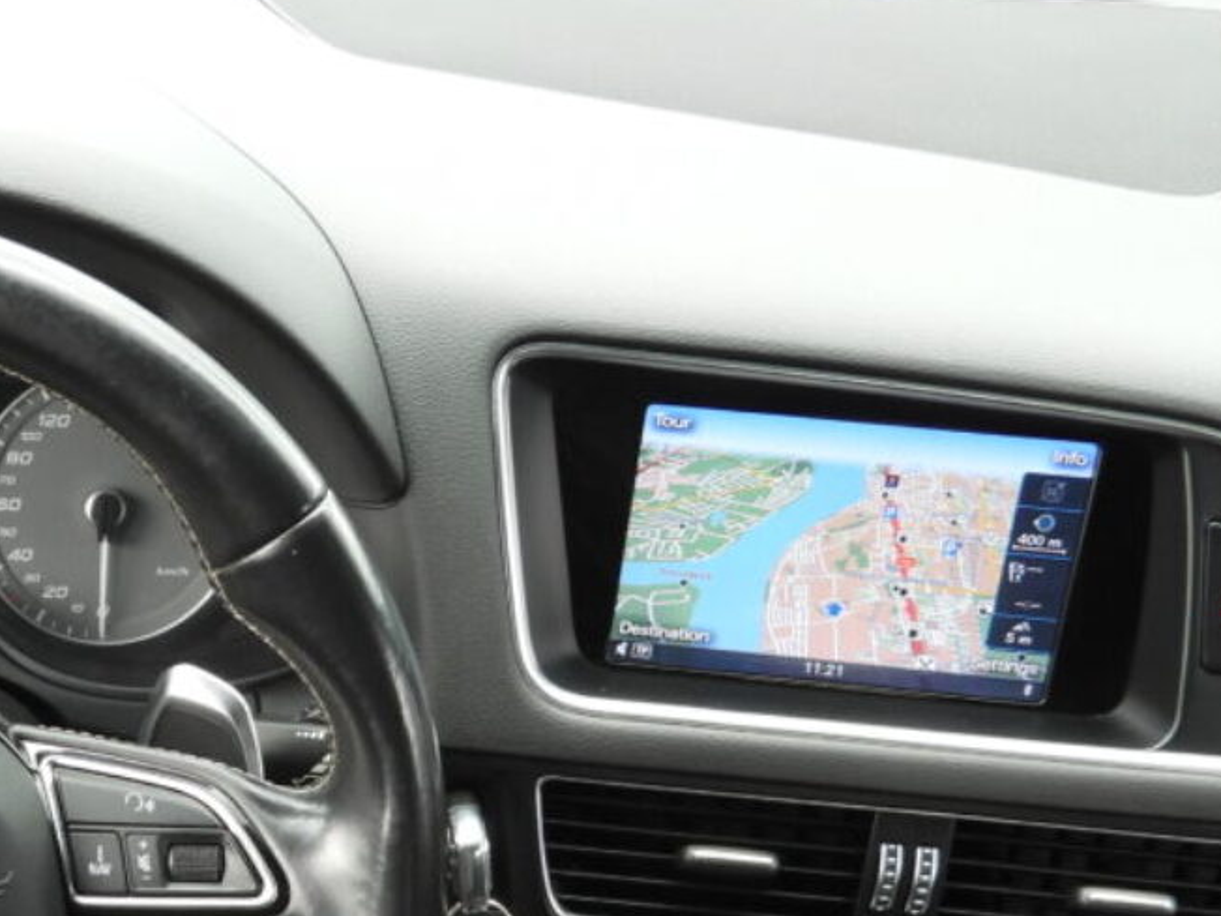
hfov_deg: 30.8
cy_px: 993
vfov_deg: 23.4
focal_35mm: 59
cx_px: 52
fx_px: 2081
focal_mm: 4.3
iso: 100
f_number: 2.8
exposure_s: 1/40
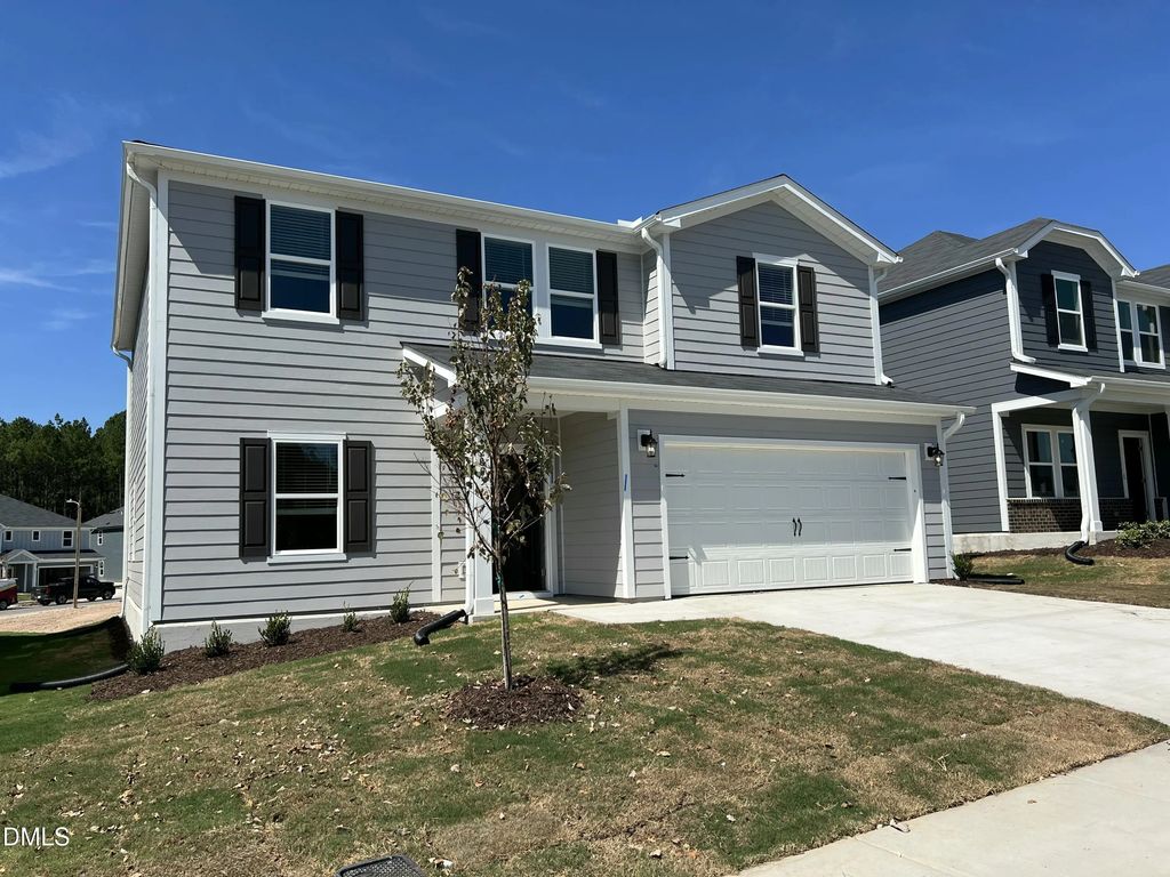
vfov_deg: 53.1
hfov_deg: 67.3
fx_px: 879
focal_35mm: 26
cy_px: 438
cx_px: 585
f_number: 1.5
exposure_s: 1/5076
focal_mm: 5.7
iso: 50
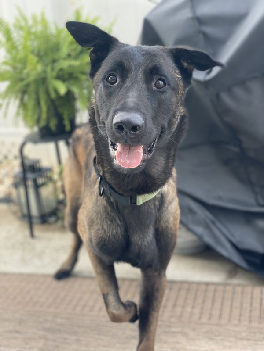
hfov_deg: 28.0
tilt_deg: -18.3
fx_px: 529
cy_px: 176
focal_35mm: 52
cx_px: 132
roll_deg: +5.3
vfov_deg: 36.8
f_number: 2
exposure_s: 1/122
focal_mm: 6
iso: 64
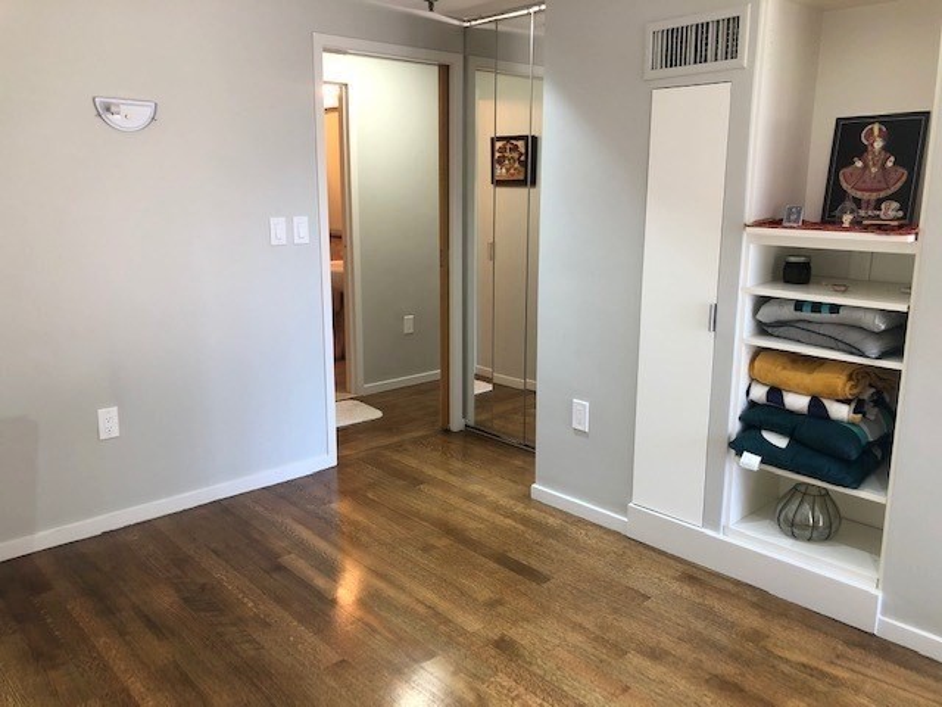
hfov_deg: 63.4
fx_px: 762
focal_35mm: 28
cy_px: 354
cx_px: 471
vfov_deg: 49.7
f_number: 1.8
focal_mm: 3.99
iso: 40
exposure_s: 1/20
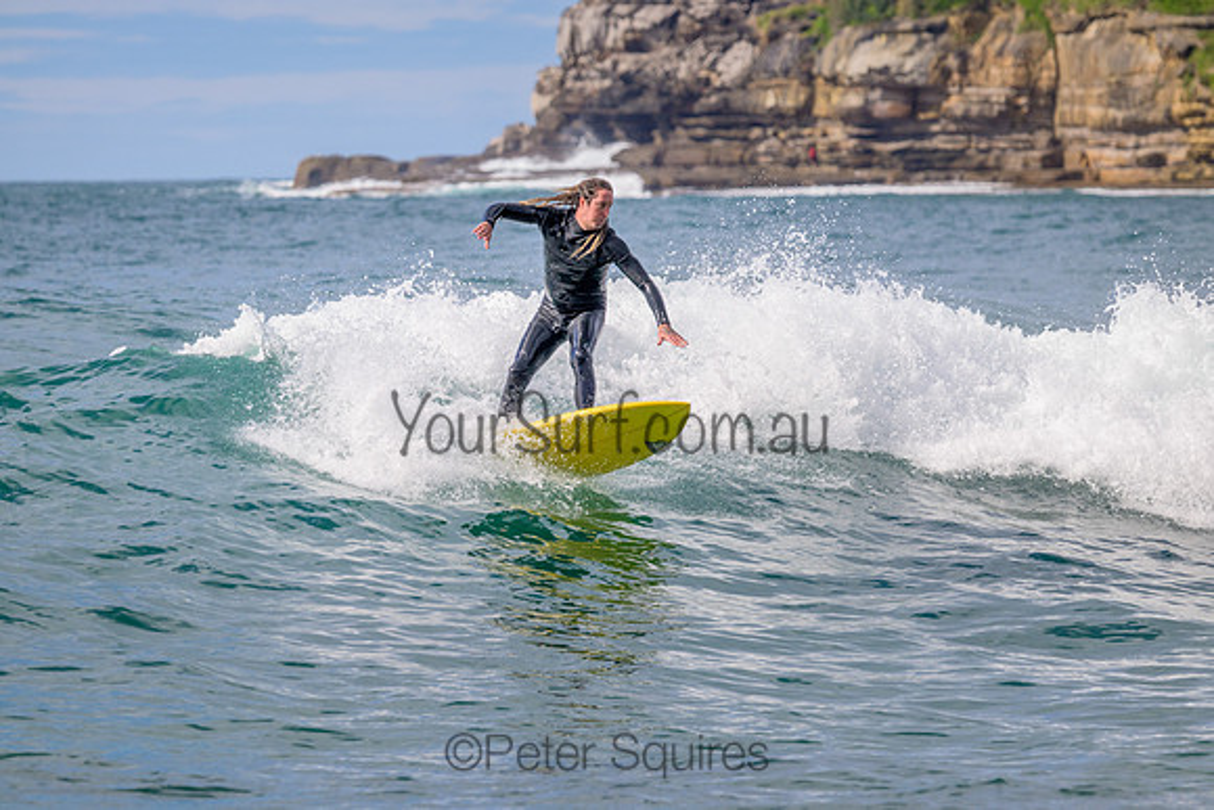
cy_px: 405
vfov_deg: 3.0
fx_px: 15515
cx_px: 607
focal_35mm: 460
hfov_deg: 4.5
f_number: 10
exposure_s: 1/1600
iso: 560
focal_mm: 460
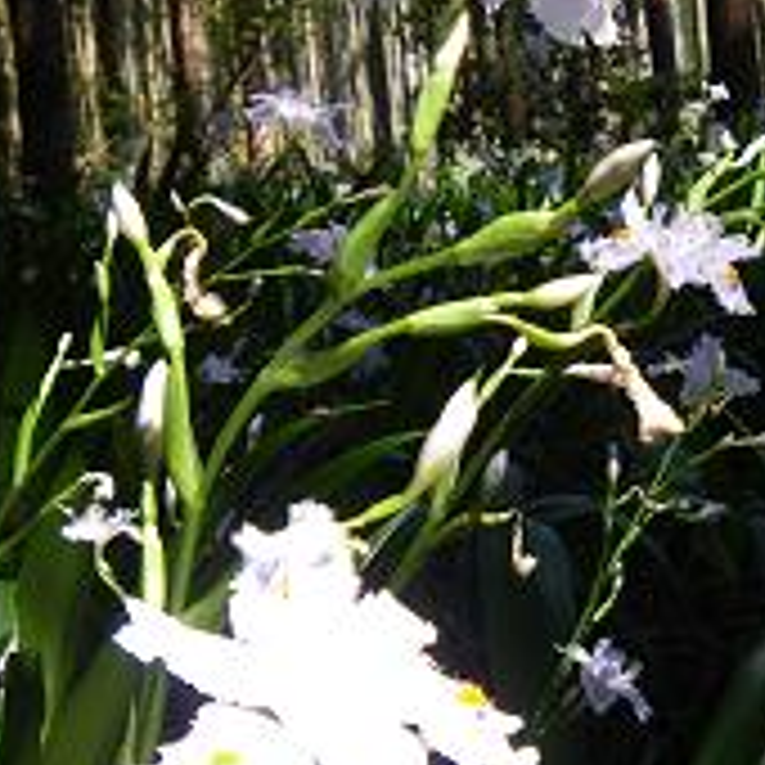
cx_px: 682
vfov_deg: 32.2
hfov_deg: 30.8
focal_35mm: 53
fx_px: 1325
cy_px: 351
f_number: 3.5
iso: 50
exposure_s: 1/100
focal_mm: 5
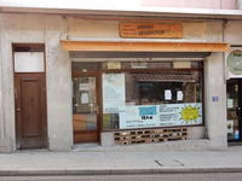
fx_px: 301
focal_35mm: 43
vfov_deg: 33.6
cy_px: 90
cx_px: 121
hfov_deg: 43.9
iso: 125
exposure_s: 1/60
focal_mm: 7.6
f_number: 4.2
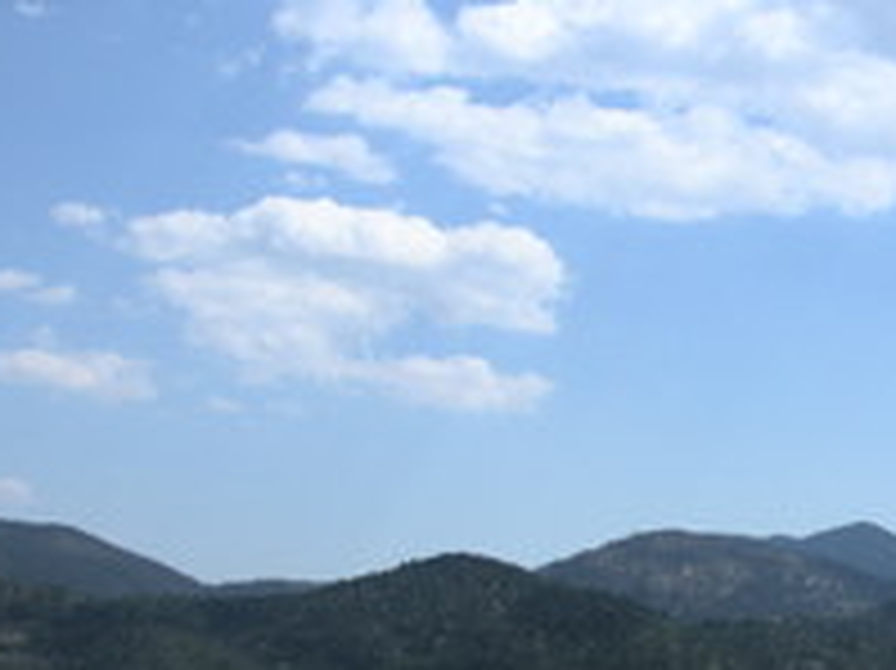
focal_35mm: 87
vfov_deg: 16.7
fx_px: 2251
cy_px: 594
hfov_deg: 21.4
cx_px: 986
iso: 64
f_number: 6.1
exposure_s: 1/288
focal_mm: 7.5
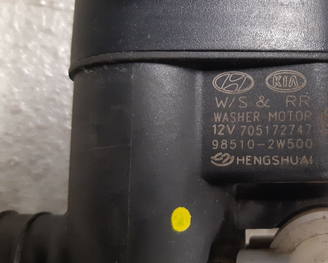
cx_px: 259
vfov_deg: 35.7
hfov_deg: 42.0
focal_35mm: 42
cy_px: 118
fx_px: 408
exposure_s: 1/25
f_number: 1.7
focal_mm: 3.93
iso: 200
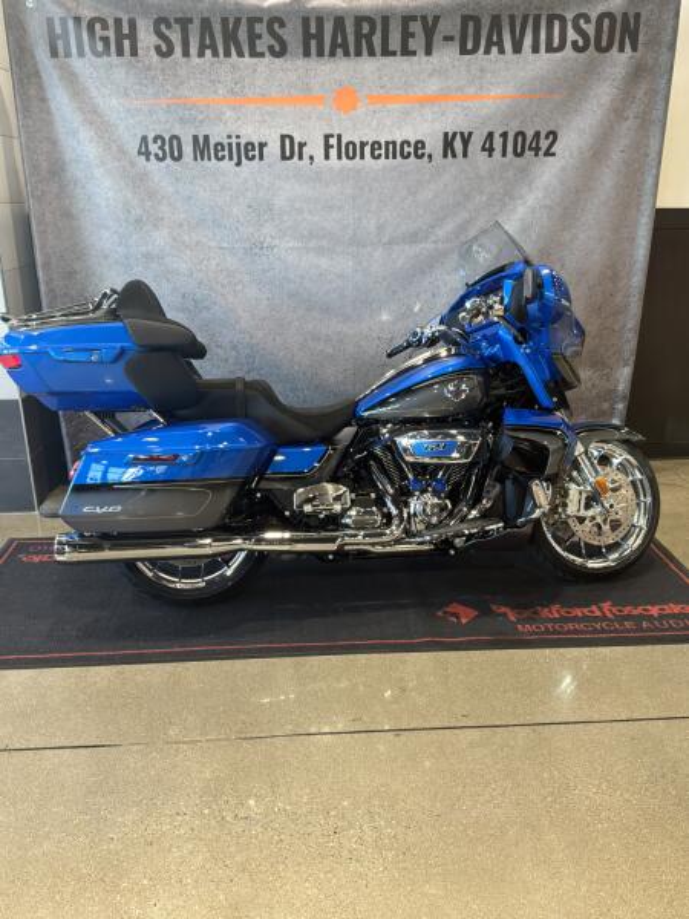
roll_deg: +1.0
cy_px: 460
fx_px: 743
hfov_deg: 49.7
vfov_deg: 63.4
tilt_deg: -19.2
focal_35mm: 28
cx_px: 344
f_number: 1.8
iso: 64
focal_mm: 3
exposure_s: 1/61
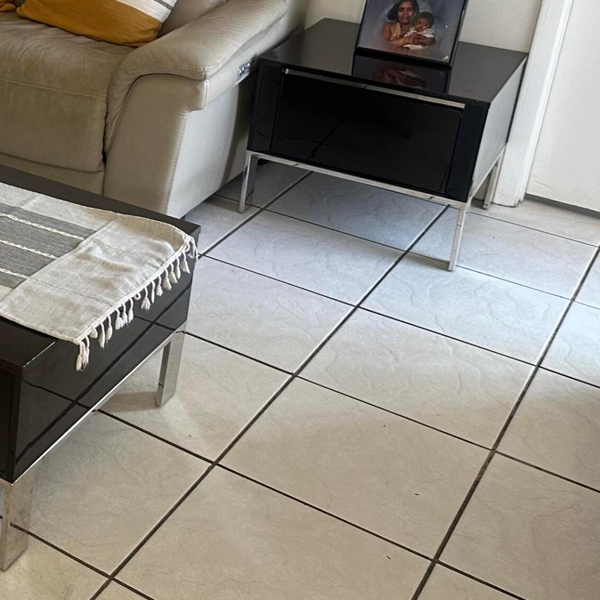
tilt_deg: -20.8
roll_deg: -2.8
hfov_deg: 27.6
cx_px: -81
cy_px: 126
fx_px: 1098
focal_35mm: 56
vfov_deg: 29.9
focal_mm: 6.86
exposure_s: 1/60
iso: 250
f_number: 1.78
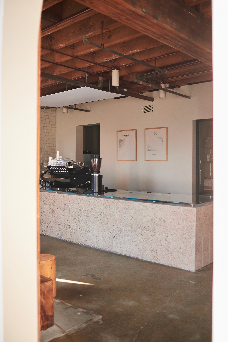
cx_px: 114
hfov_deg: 37.9
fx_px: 332
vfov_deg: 54.4
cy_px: 171
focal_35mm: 35
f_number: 1.8
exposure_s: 1/3200
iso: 2000
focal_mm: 35
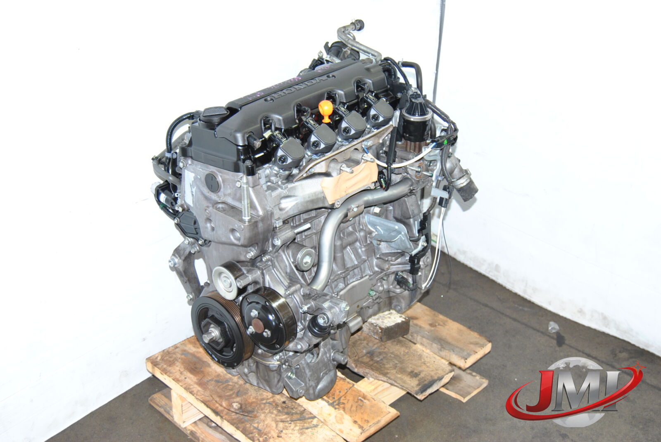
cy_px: 221
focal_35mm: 46
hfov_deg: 42.3
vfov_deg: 29.0
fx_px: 855
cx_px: 330
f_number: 4.2
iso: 400
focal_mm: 31
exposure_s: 1/100
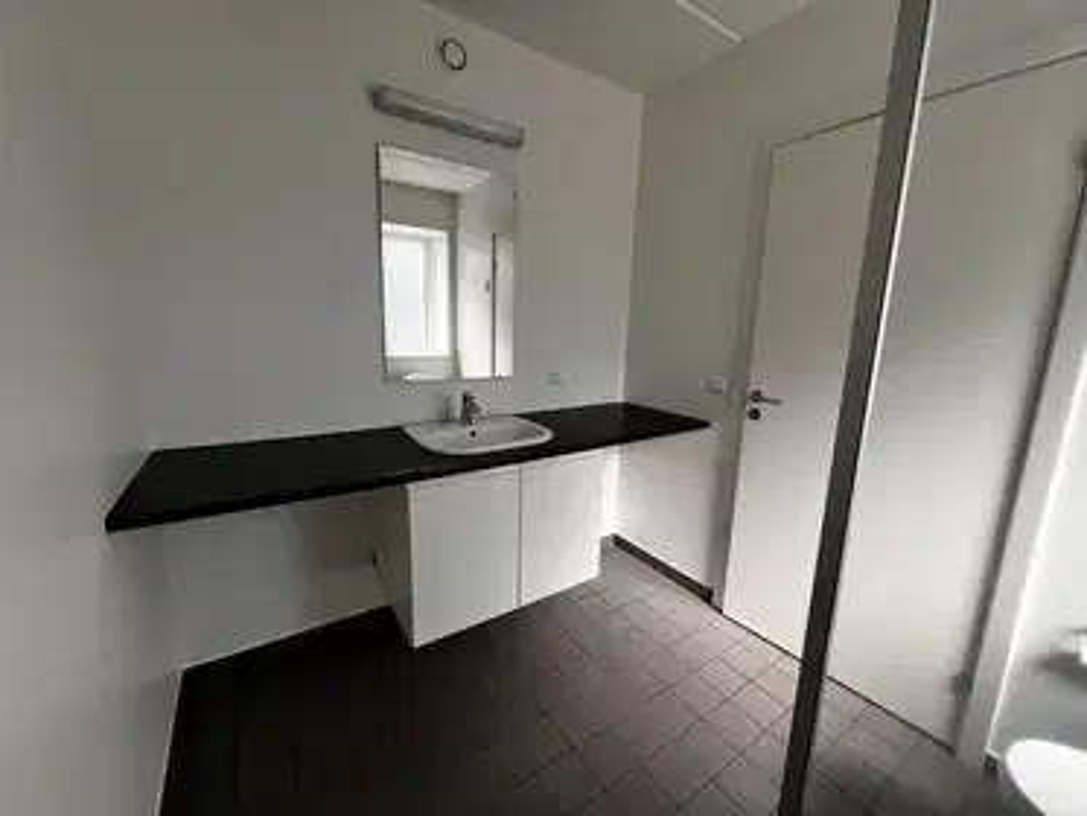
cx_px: 544
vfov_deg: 89.9
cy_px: 408
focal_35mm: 13
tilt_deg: -9.9
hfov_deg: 106.2
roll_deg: -1.4
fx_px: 408
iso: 32
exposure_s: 1/185
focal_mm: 1.57
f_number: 1.8
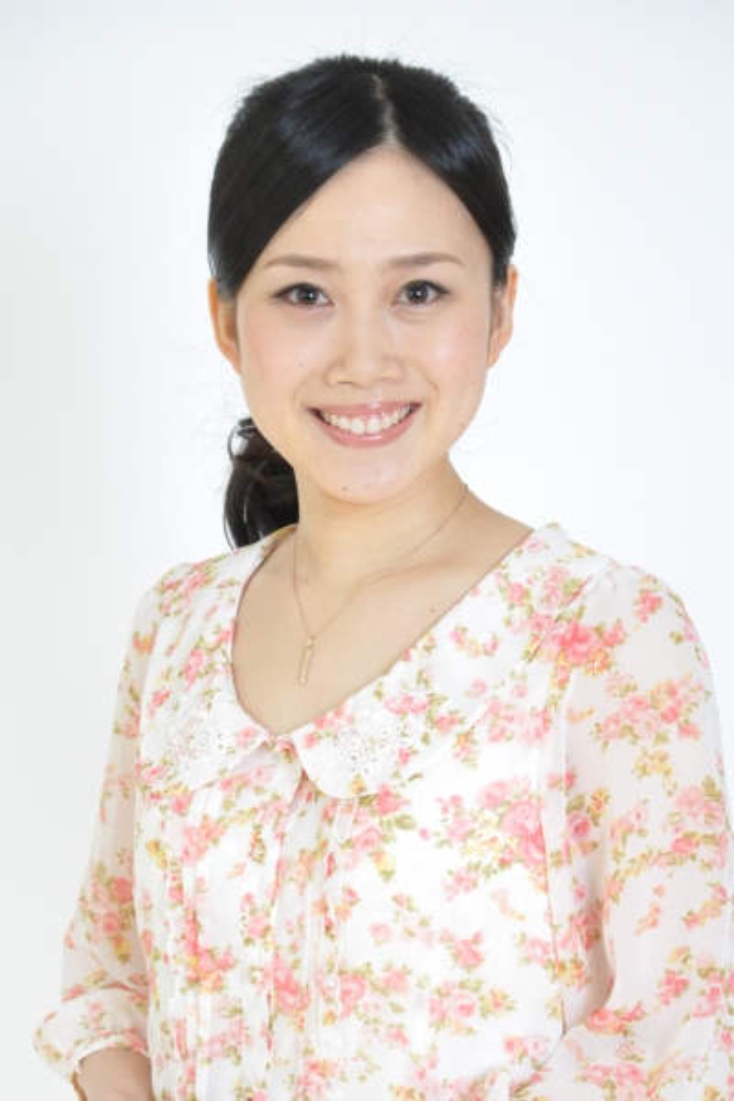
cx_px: 367
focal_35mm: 105
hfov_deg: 13.0
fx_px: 3211
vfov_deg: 19.5
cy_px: 550
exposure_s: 1/60
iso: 1600
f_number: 4.5
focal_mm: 70
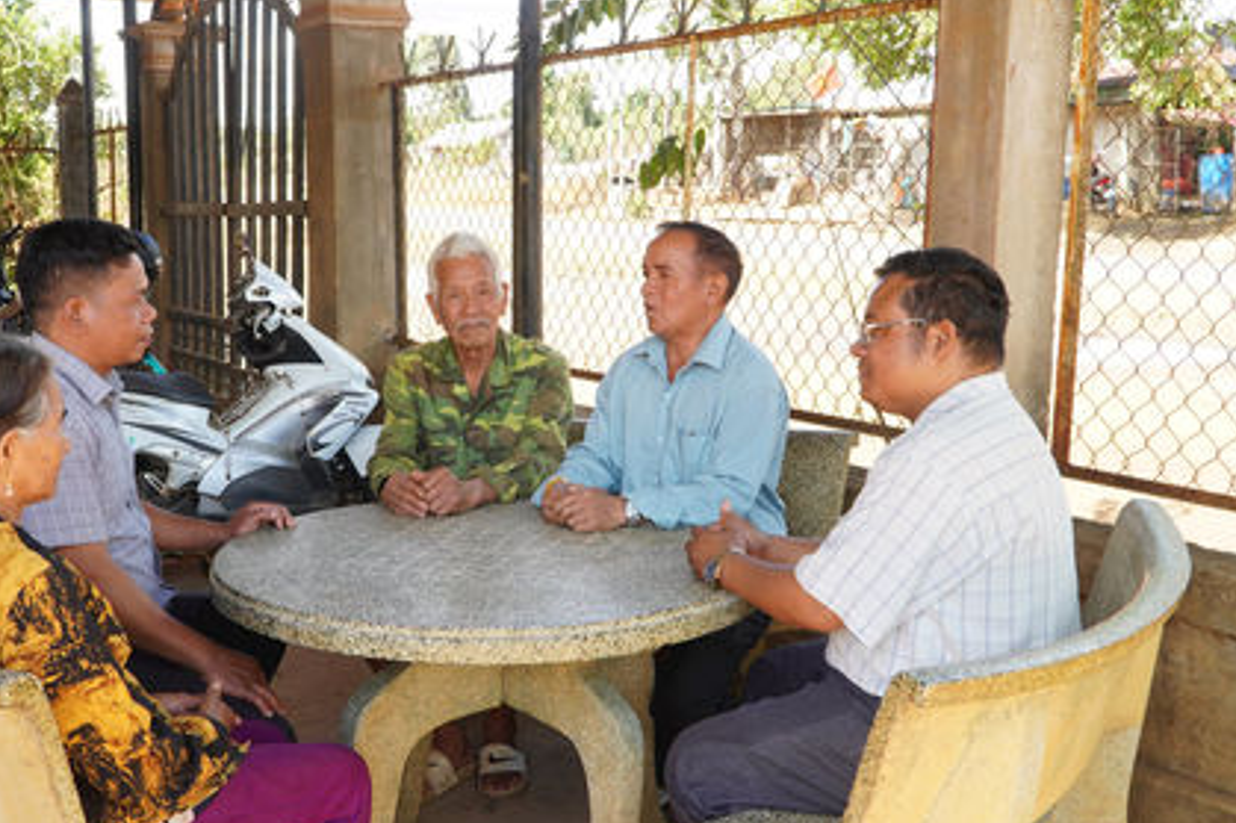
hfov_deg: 47.5
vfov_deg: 32.9
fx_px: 1395
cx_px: 484
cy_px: 401
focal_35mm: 41
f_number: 6.3
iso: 200
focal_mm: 21
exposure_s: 1/100
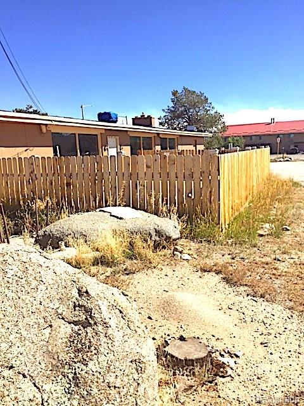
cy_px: 203
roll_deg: +2.6
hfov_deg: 48.2
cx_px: 152
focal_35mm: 29
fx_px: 340
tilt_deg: -9.2
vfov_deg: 61.7
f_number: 2.2
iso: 32
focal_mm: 4.15
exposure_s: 1/2083
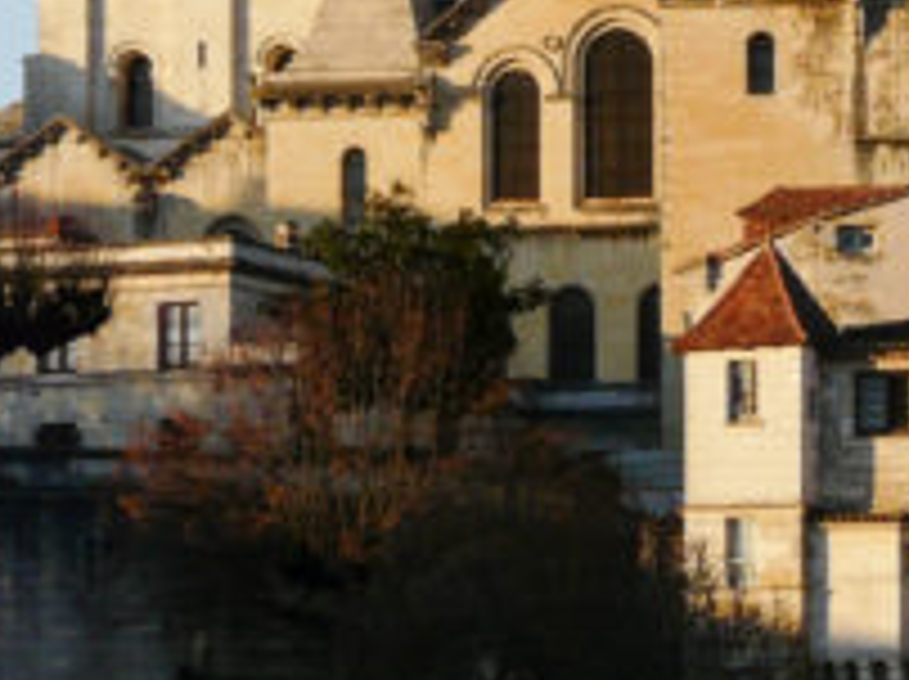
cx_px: 1004
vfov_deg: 7.1
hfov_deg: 9.5
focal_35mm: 206
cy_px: -304
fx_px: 5403
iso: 100
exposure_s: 1/320
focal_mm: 11.1
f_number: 5.6
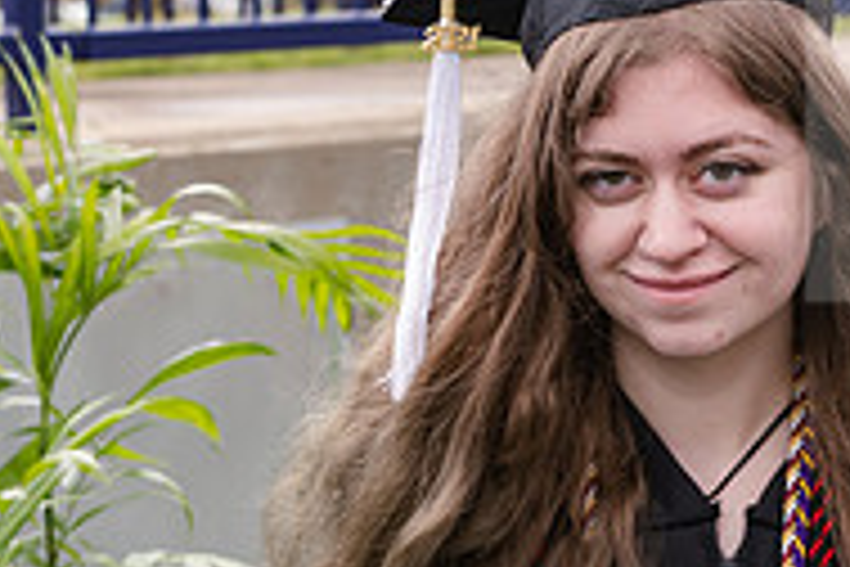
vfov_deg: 7.4
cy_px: 470
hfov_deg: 11.1
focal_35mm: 184
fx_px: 4344
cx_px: 670
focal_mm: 60
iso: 320
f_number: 5.6
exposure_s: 1/200
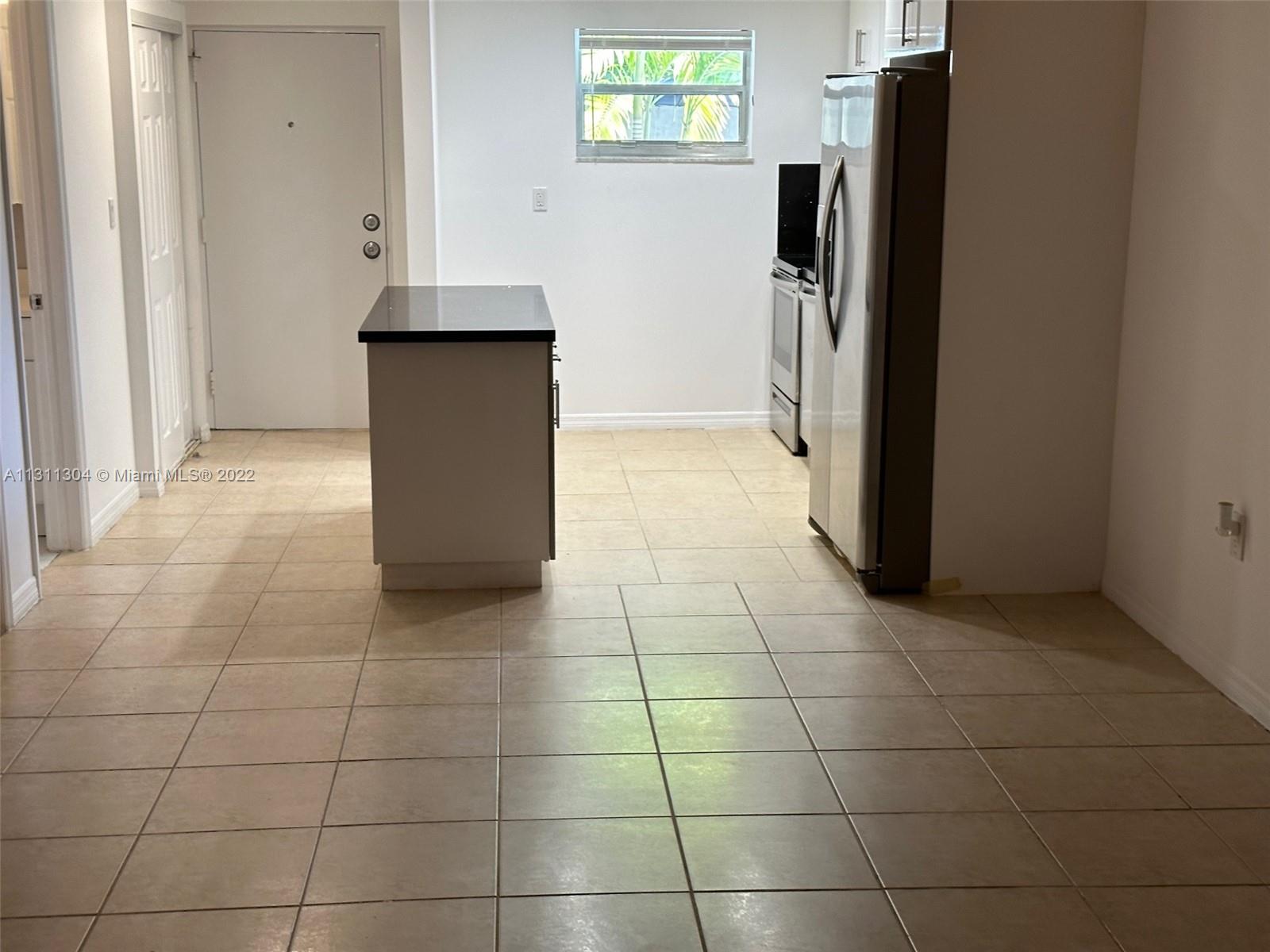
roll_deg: -0.3
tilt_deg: -11.6
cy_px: 476
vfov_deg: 30.3
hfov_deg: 39.7
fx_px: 1761
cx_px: 635
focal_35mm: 48
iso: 100
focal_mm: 6.86
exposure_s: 1/120
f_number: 1.78
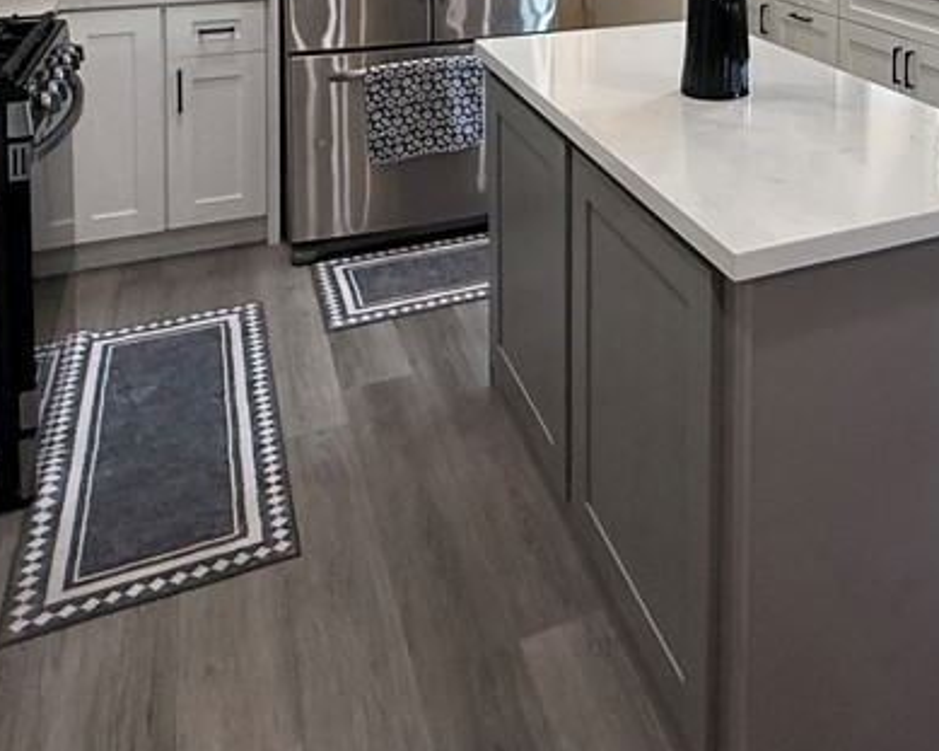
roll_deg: -0.8
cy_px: -116
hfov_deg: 47.8
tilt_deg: -1.7
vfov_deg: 34.3
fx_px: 1000
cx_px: 736
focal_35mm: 36
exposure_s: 1/120
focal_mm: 2.22
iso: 200
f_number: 2.2
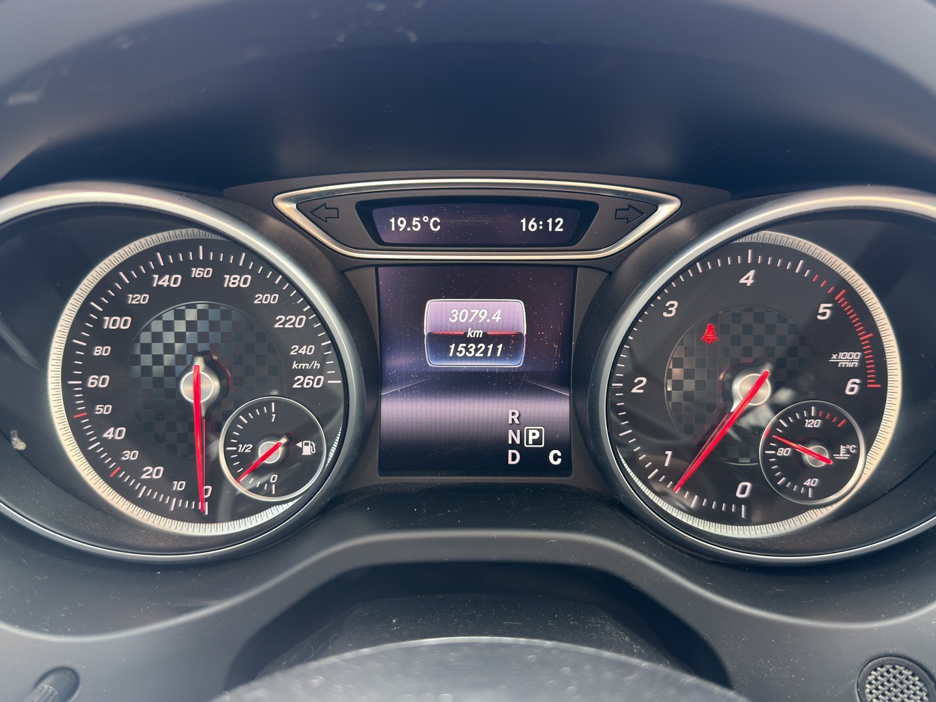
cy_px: 351
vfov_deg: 45.4
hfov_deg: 58.4
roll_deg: +0.3
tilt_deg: -19.5
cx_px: 468
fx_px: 838
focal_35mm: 31
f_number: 1.78
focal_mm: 6.76
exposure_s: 1/60
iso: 100
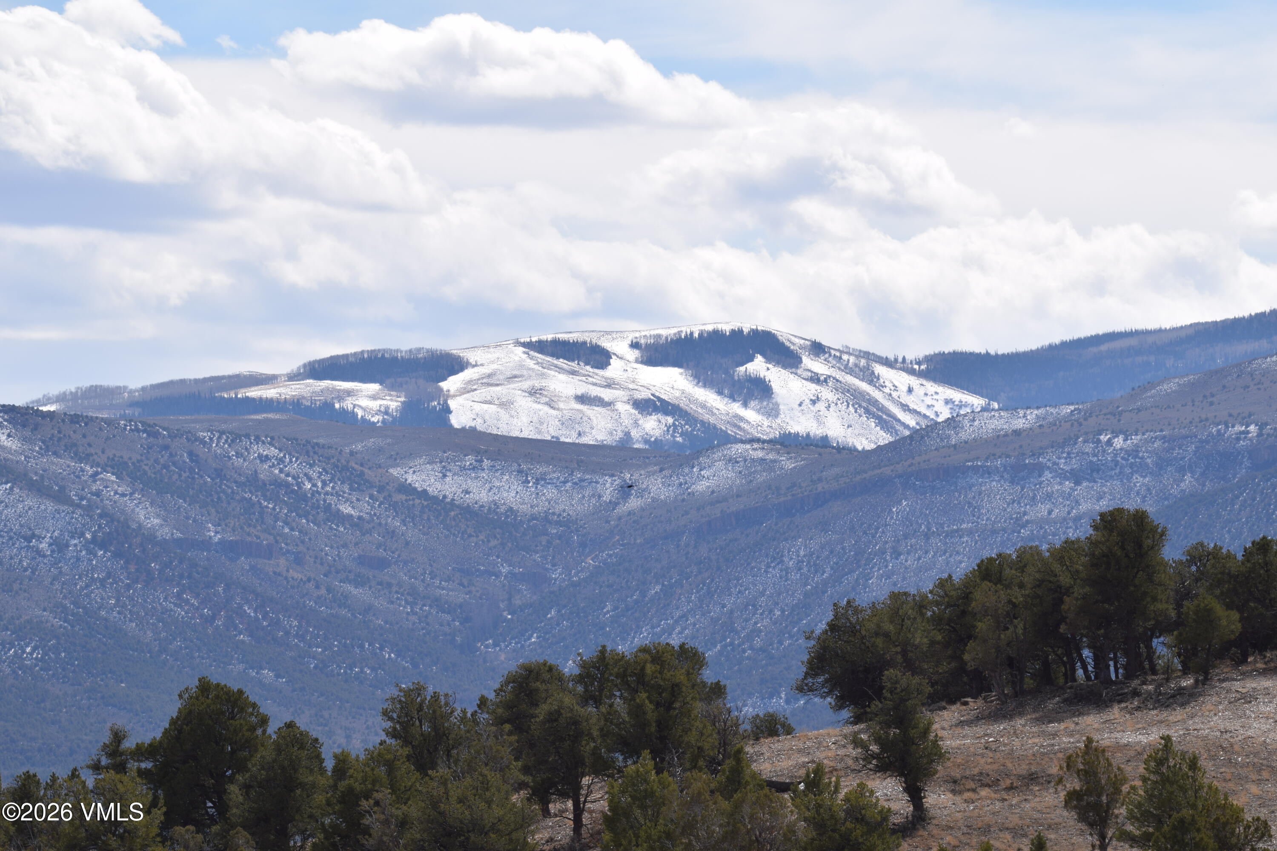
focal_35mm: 225
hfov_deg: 9.1
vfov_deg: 6.1
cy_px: 426
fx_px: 7981
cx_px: 638
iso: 100
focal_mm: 150
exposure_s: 1/200
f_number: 13
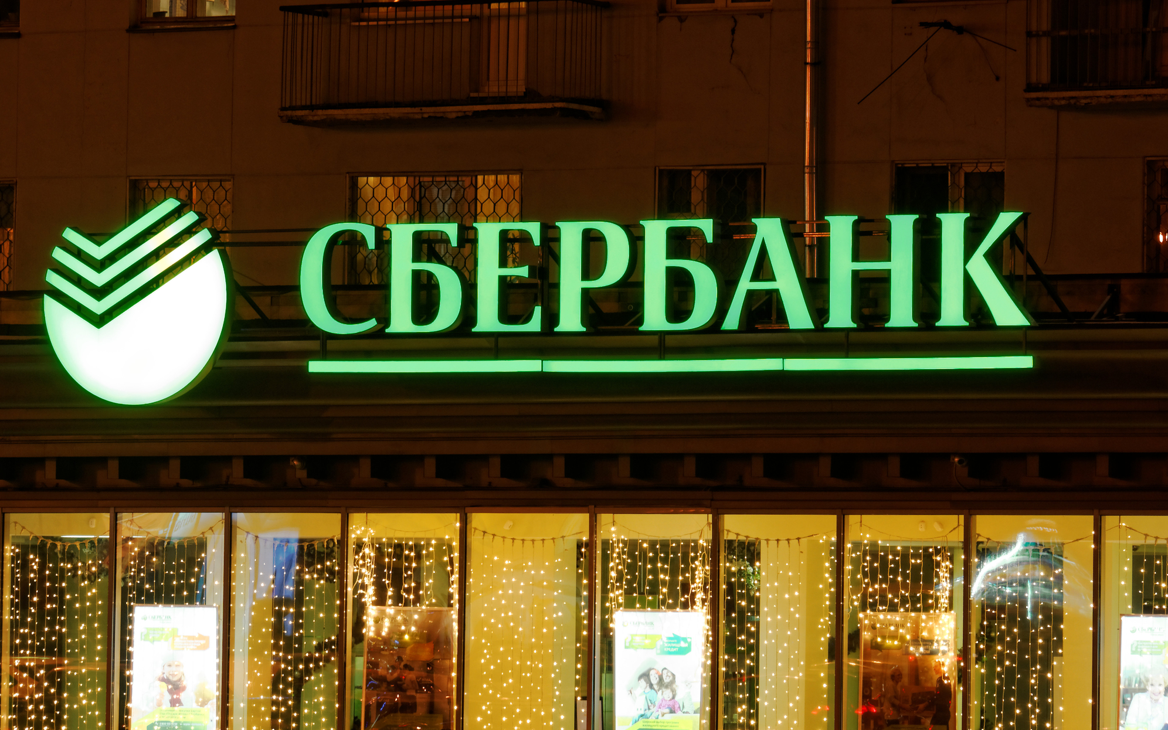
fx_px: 6605
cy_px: 383
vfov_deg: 6.3
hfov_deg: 10.1
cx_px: 585
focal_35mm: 208
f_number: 11
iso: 100
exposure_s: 4
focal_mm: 135
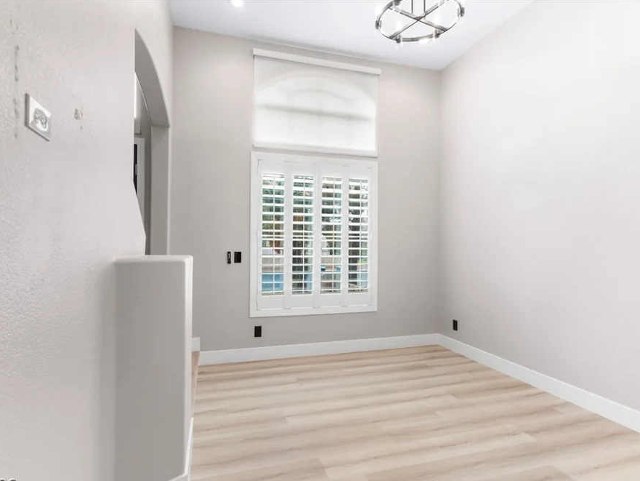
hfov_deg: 84.7
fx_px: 351
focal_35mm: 19
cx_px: 316
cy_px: 246
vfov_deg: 68.7
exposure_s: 1/3
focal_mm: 17
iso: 400
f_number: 8
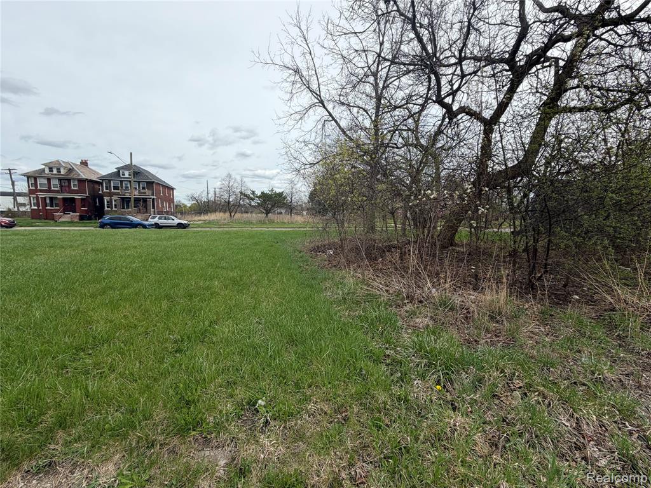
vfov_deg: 85.7
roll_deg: -0.5
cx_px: 326
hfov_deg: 102.1
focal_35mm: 14
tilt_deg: -6.2
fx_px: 263
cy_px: 244
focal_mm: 2.22
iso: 25
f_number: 2.2
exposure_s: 1/1017
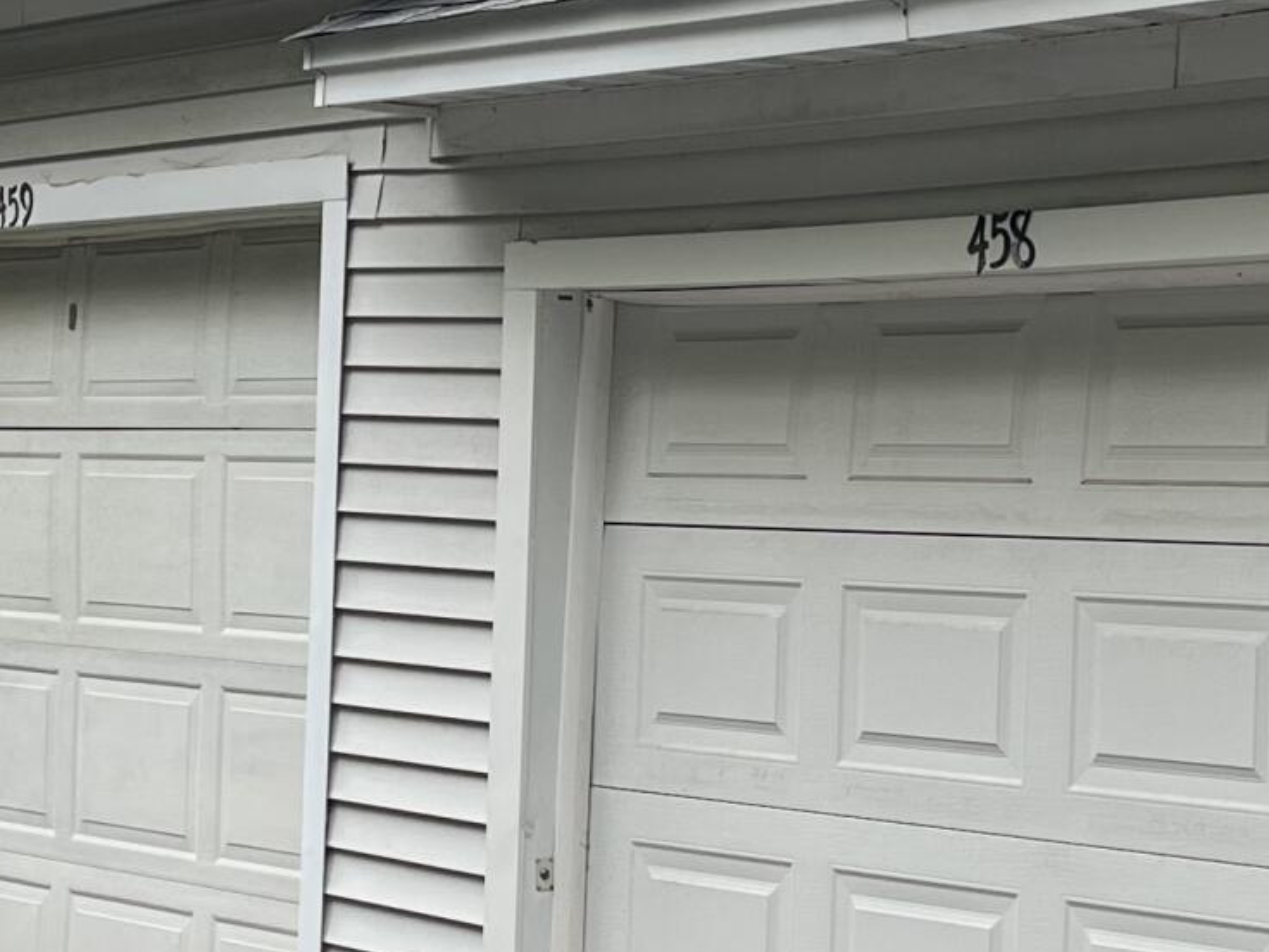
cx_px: 559
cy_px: 612
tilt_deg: -1.3
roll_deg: -1.7
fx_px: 3886
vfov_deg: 13.9
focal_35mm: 106
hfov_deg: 18.5
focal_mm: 5.1
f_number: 1.6
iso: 50
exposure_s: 1/319
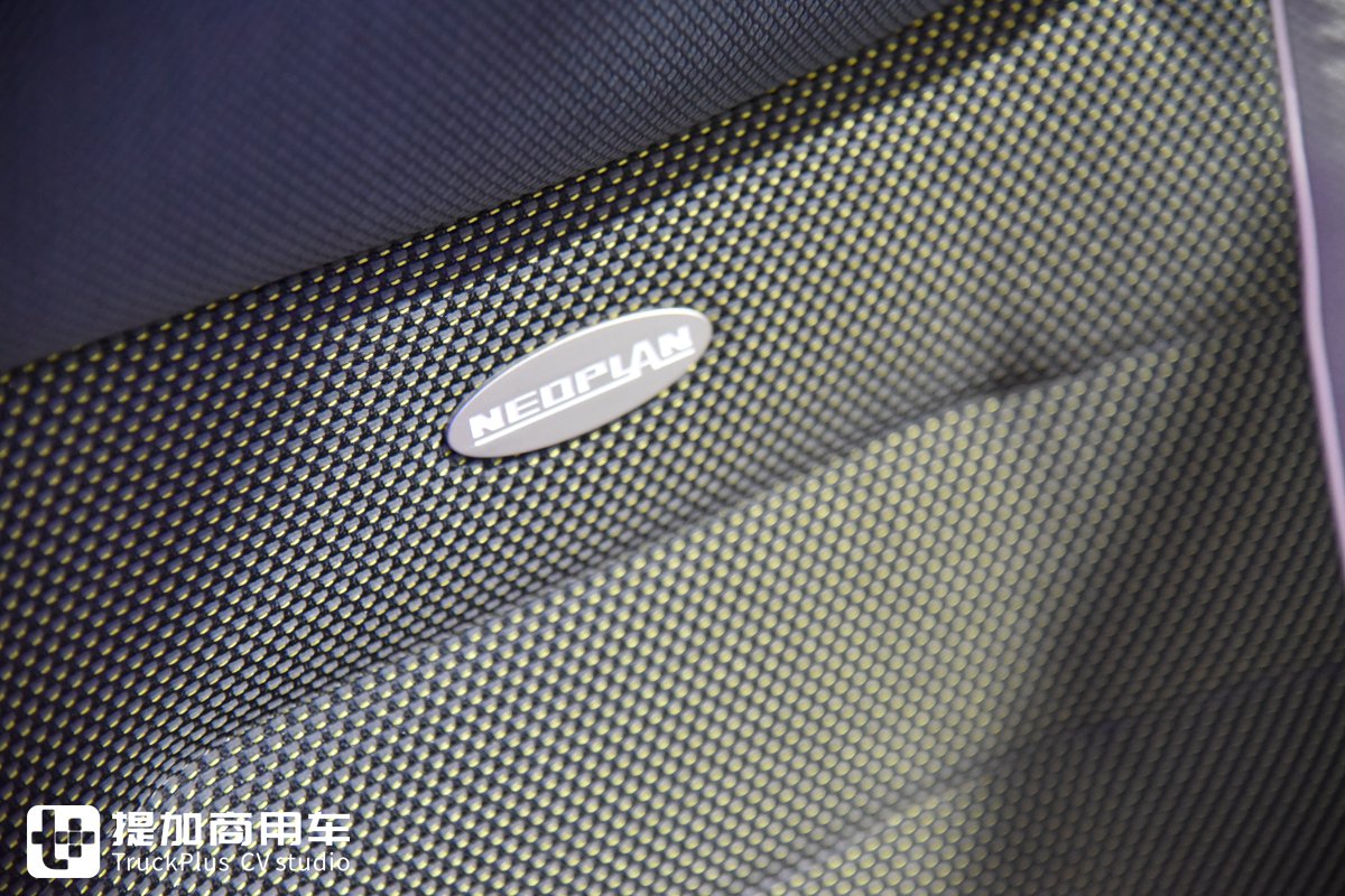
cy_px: 448
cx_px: 672
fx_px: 3661
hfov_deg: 20.8
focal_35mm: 98
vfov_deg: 14.0
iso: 6400
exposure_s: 1/50
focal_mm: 98
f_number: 4
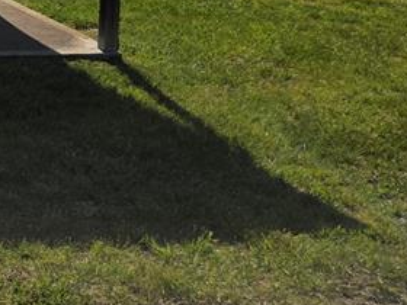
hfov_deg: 18.3
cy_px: -109
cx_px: -330
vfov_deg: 16.5
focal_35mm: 84
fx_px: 988
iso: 64
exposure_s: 1/7891
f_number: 1.8
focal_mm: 5.4
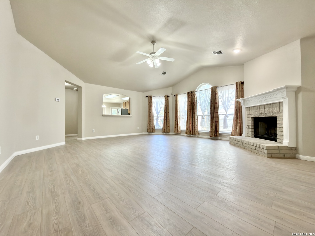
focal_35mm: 14
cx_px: 158
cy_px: 118
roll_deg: +0.4
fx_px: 127
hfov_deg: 102.1
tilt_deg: +0.7
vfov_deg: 85.7
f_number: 2.2
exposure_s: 1/30
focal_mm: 2.22
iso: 64
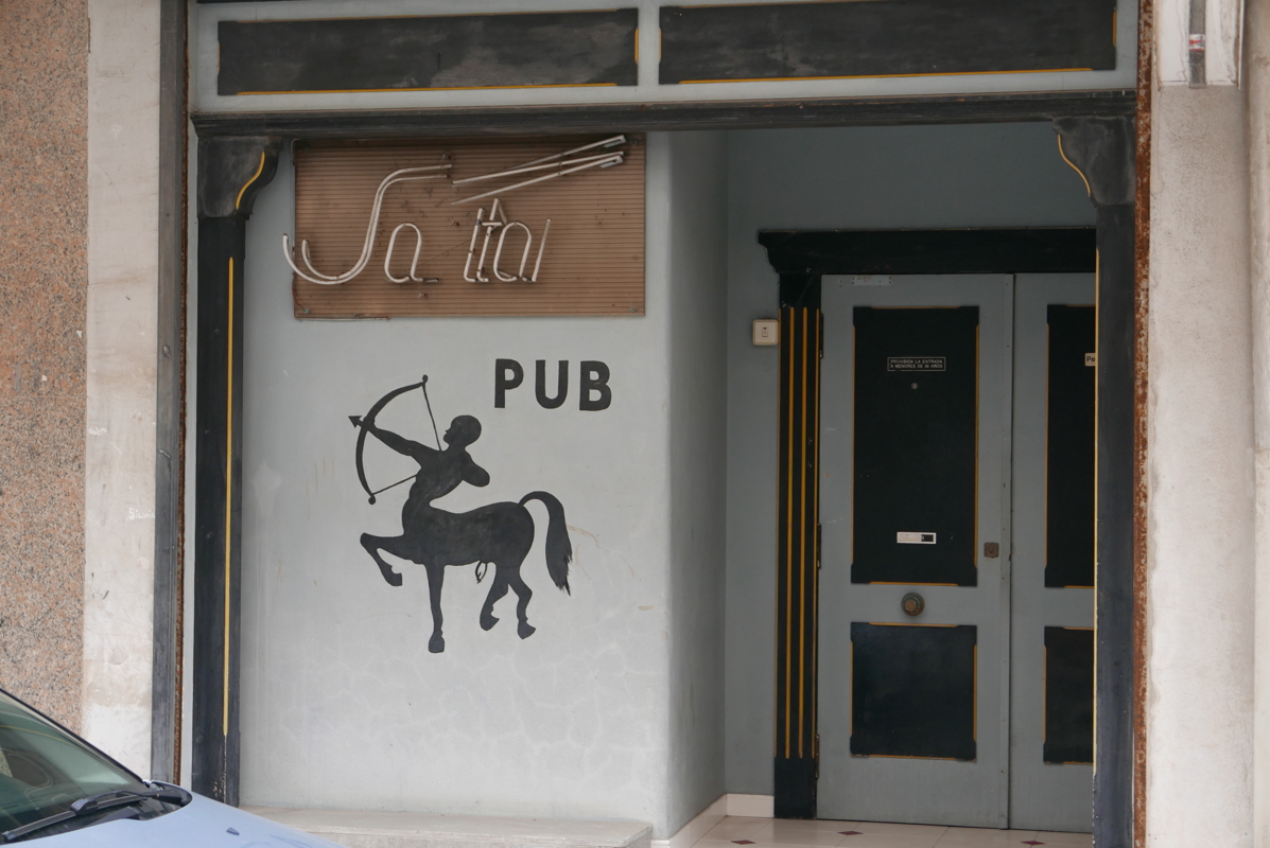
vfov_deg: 19.0
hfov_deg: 28.1
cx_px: 635
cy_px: 424
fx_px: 2542
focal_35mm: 72
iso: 250
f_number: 2.8
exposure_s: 1/125
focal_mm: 32.6
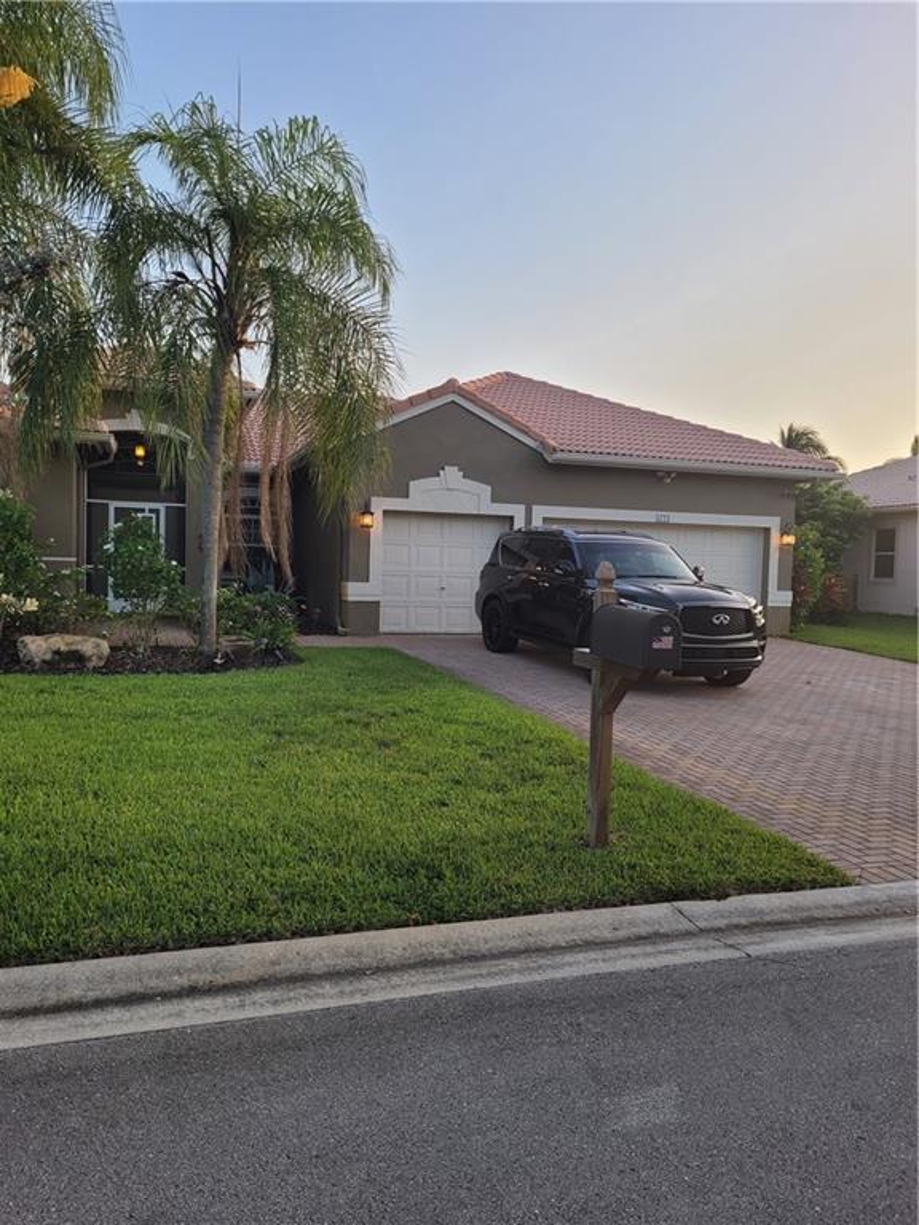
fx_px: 920
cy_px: 612
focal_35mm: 26
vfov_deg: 67.3
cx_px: 460
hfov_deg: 53.1
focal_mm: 5.4
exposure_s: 1/390
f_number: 1.8
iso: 40
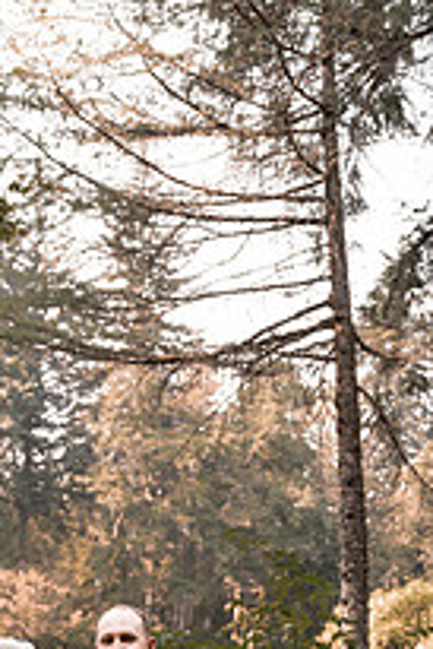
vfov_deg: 28.5
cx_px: -35
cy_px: 583
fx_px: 1225
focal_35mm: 68
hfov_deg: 19.3
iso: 250
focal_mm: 31
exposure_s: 1/640
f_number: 2.8
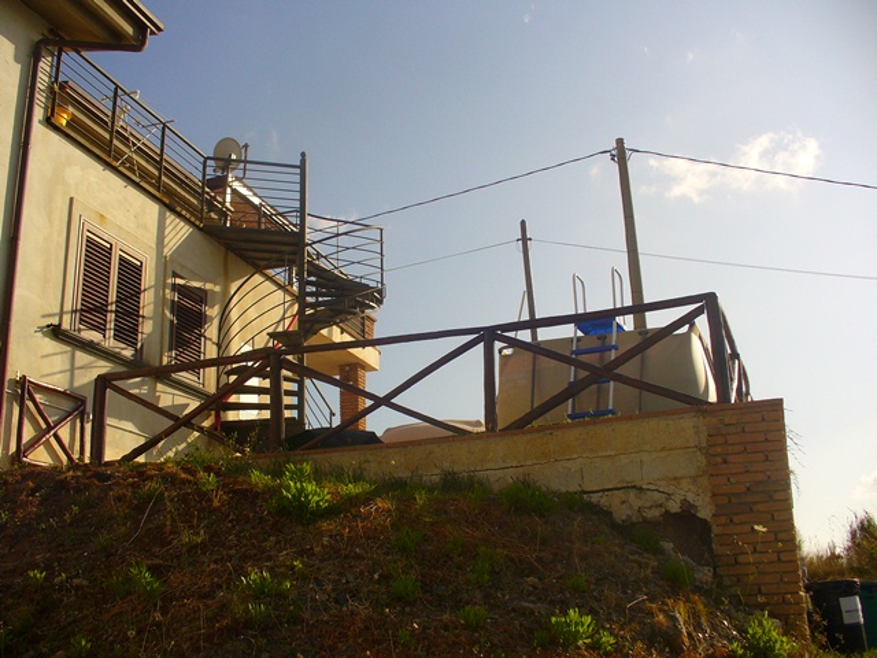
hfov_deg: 50.1
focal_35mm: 37
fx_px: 937
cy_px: 329
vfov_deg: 38.7
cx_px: 438
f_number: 5.6
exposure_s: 1/640
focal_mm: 6.1
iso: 80
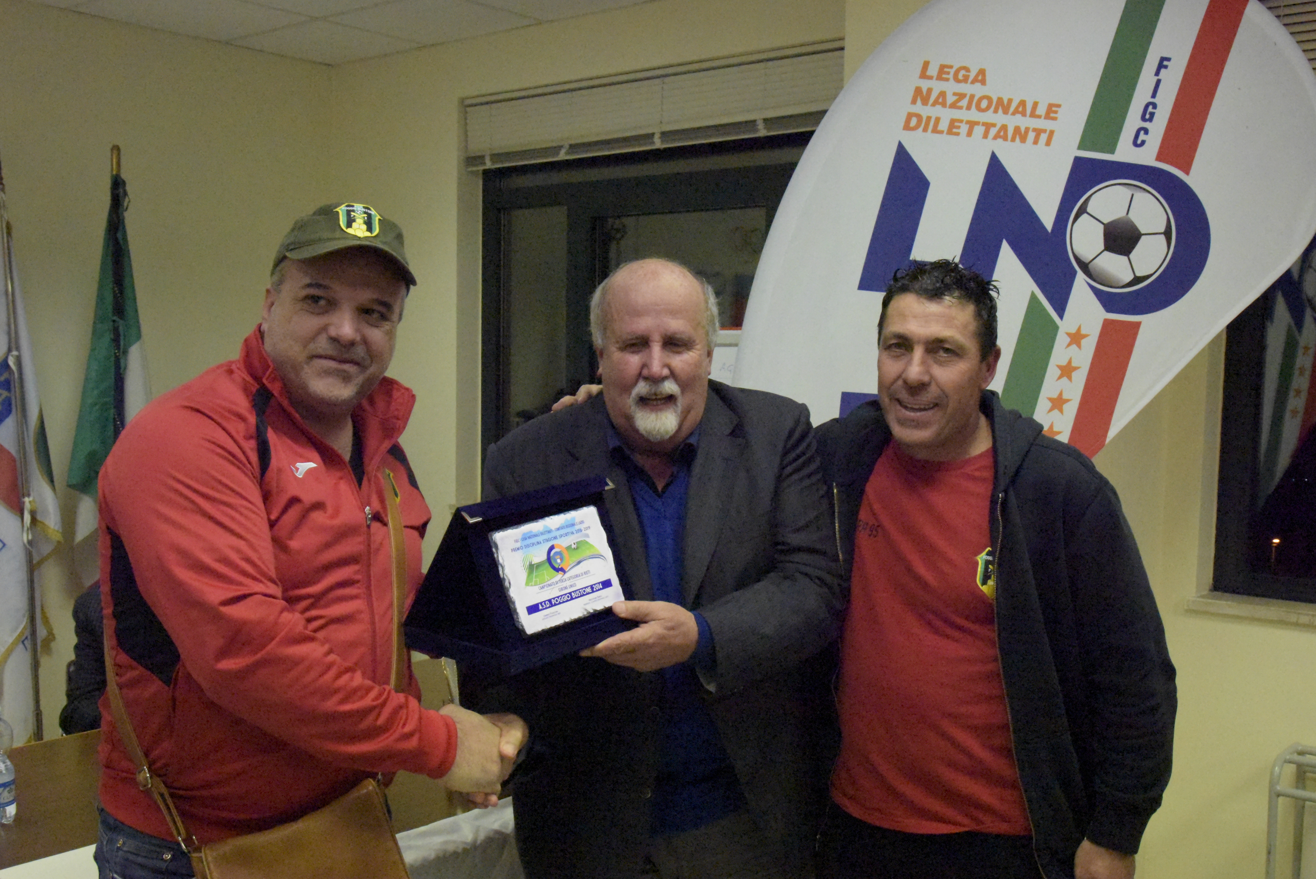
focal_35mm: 32
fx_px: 1170
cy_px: 440
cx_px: 658
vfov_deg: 41.1
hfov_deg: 58.7
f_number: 16
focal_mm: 32
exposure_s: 1/160
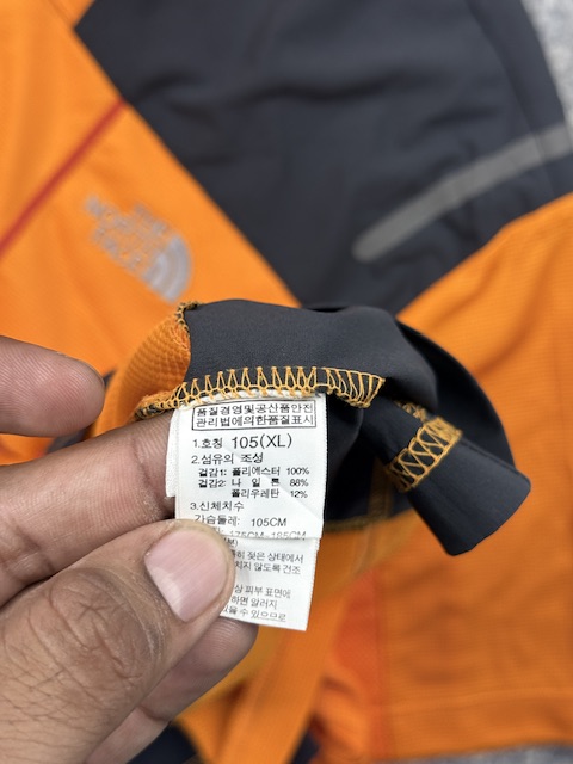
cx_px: 286
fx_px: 1059
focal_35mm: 48
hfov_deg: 30.3
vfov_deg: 39.7
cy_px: 382
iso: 50
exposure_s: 1/100
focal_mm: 6.76
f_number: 1.78
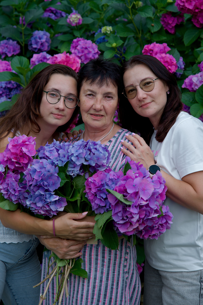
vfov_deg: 27.0
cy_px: 152
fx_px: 634
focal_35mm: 75
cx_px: 102
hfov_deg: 18.2
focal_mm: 75
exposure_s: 1/320
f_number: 5
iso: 200
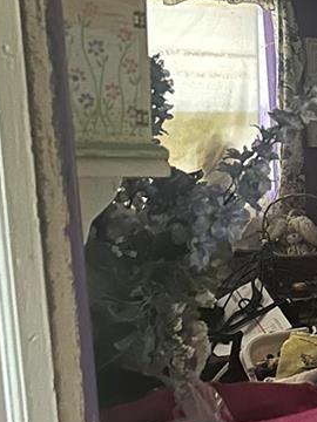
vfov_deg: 24.3
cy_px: 288
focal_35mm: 80
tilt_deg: -8.4
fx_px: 977
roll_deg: +0.3
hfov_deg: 16.5
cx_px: 497
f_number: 1.78
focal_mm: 6.86
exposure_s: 1/20
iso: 2000
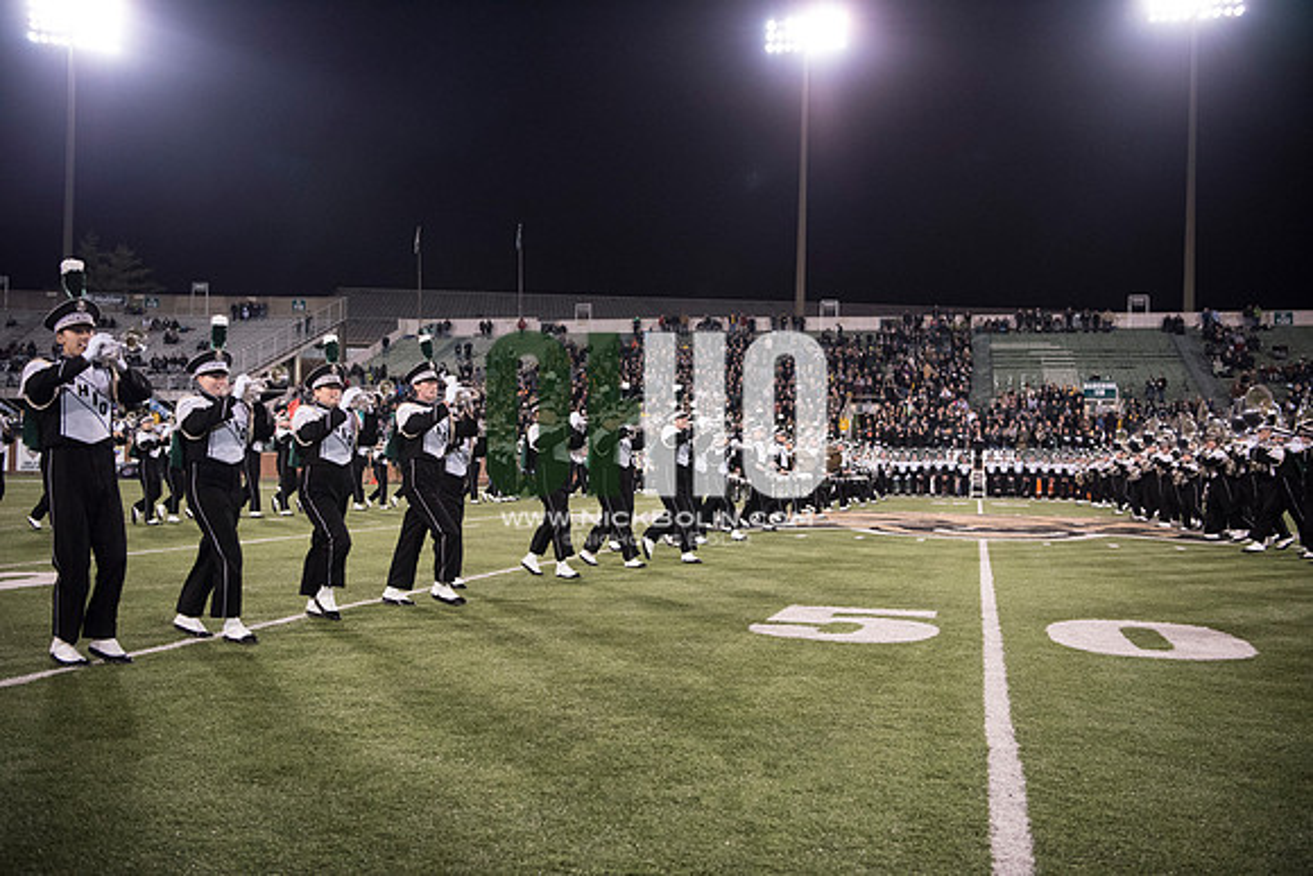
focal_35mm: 35
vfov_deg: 37.9
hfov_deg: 54.4
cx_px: 656
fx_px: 1277
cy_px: 438
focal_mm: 35
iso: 4000
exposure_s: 1/1000
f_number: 3.2
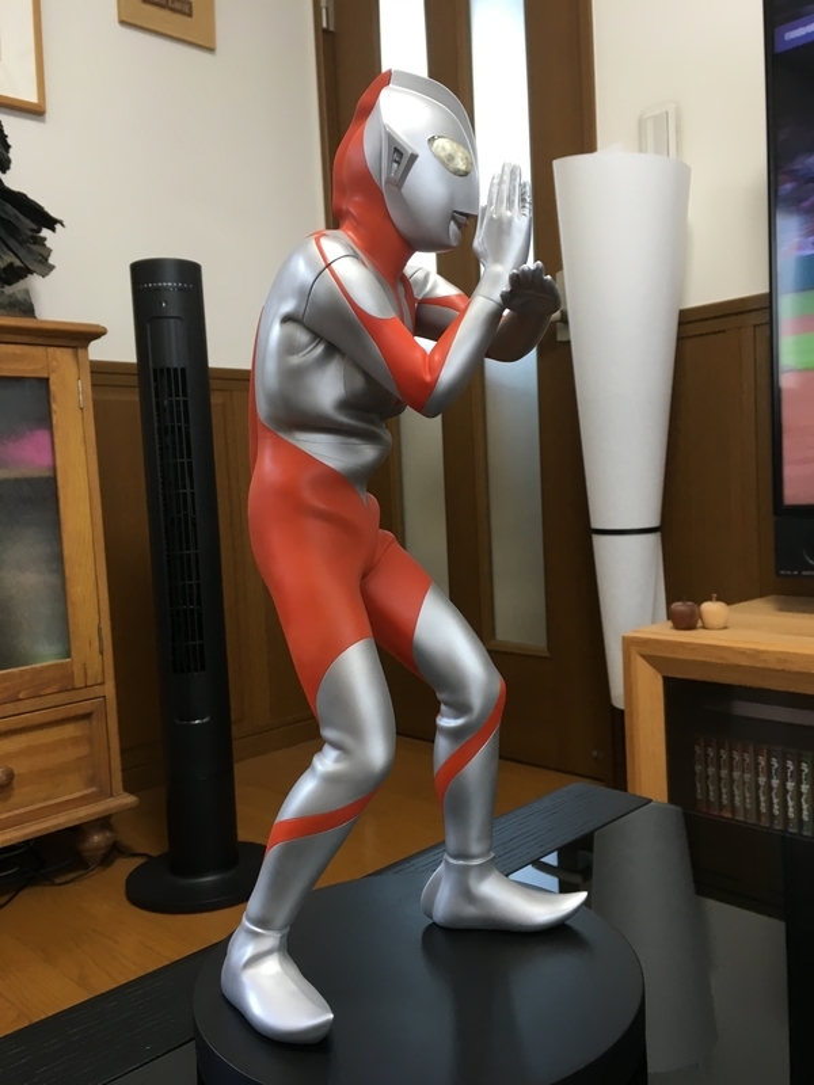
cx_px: 407
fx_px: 909
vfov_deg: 61.7
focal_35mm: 29
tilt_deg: -2.1
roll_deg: +2.3
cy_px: 542
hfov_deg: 48.2
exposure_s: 1/30
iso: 64
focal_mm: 4.15
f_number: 2.2
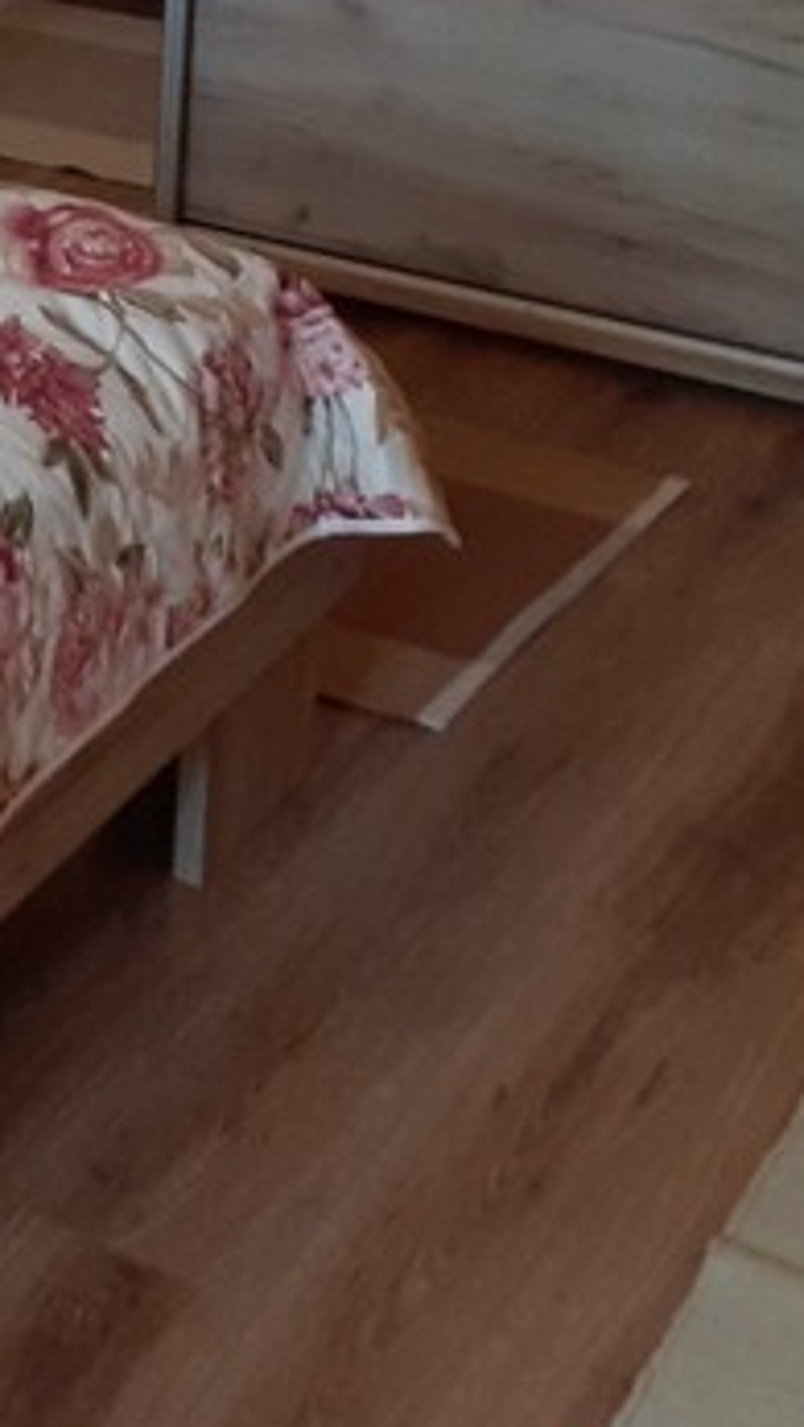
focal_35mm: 87
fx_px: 3293
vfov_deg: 23.3
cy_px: -33
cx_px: -635
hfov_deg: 12.7
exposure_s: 1/50
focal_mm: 3.6
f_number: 1.9
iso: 125
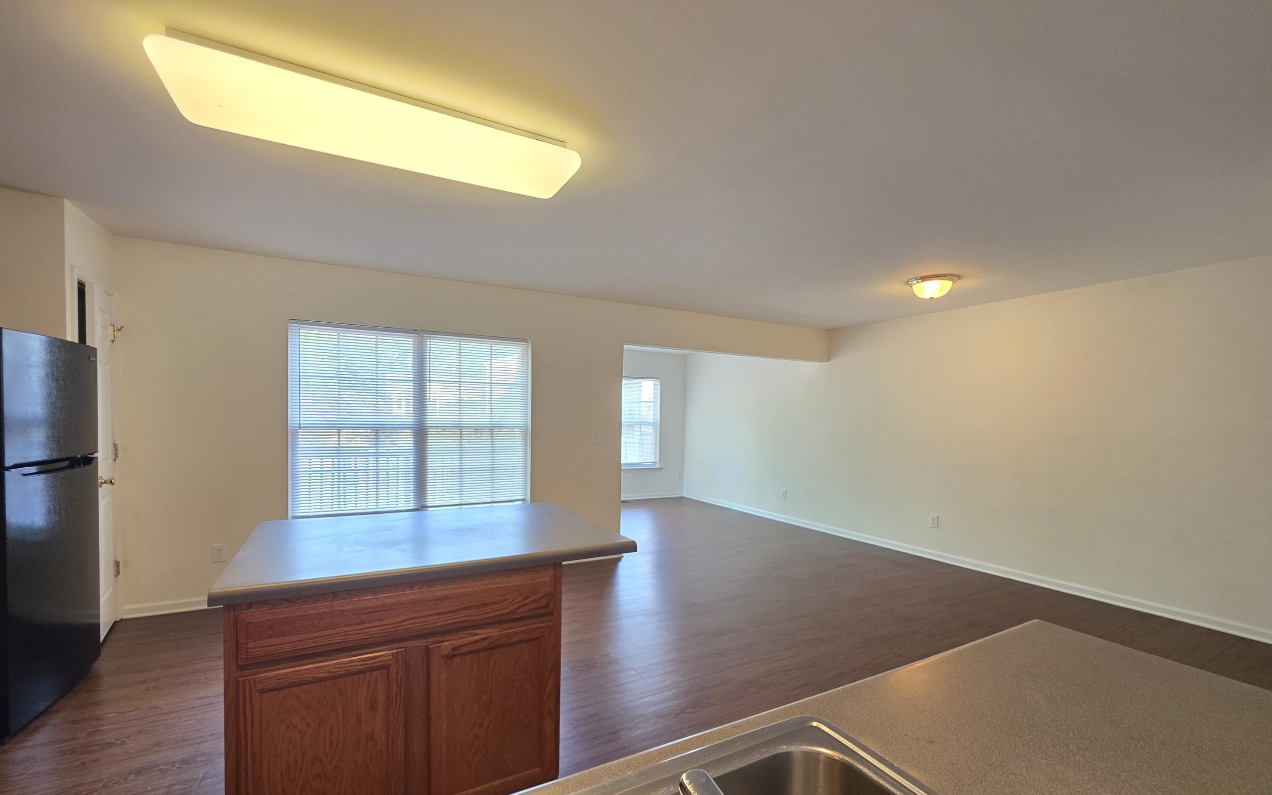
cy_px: 435
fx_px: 485
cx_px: 634
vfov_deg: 78.5
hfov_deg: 105.3
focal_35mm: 14
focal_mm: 2.2
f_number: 1.9
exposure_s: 1/60
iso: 160
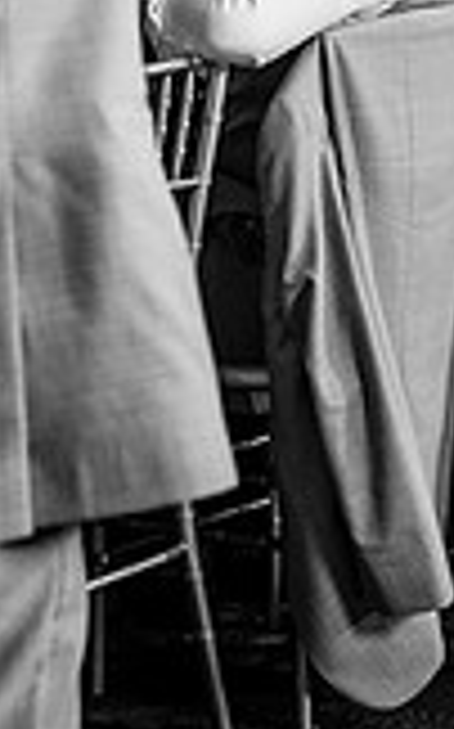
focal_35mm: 189
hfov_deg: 6.9
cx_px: 566
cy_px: -147
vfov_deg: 10.9
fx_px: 3748
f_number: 5
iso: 2000
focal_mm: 47
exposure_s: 1/200
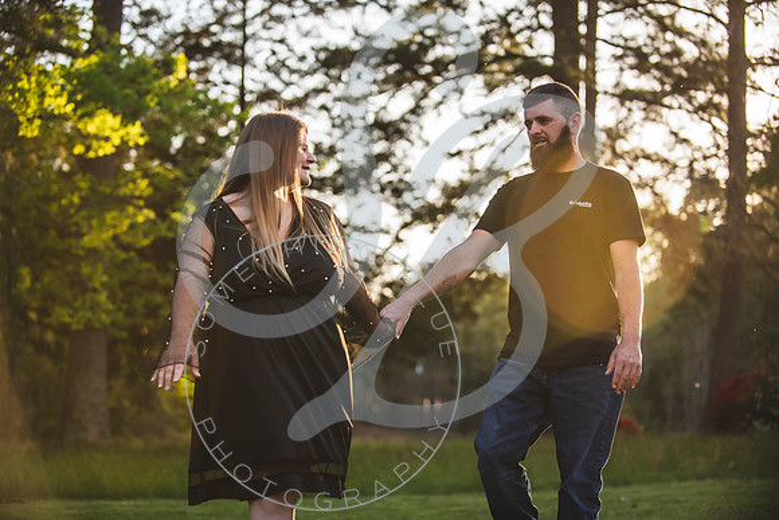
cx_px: 390
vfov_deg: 19.5
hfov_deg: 28.8
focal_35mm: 70
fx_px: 1515
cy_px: 260
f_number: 2.8
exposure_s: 1/320
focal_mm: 70
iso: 100
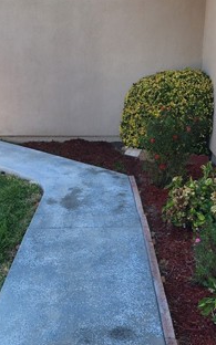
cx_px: 102
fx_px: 471
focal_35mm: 50
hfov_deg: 25.8
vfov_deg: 40.1
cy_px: 206
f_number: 1.8
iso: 12
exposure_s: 1/253
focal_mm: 6.4
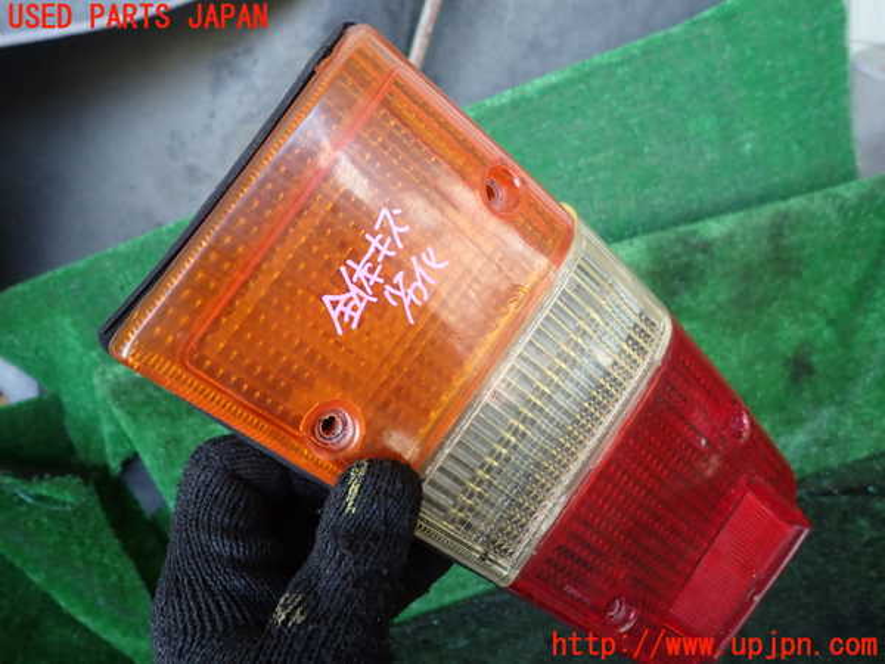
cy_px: 332
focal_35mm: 25
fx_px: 639
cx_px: 442
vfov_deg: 54.9
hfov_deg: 69.4
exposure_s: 1/60
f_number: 2
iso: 160
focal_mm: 4.5
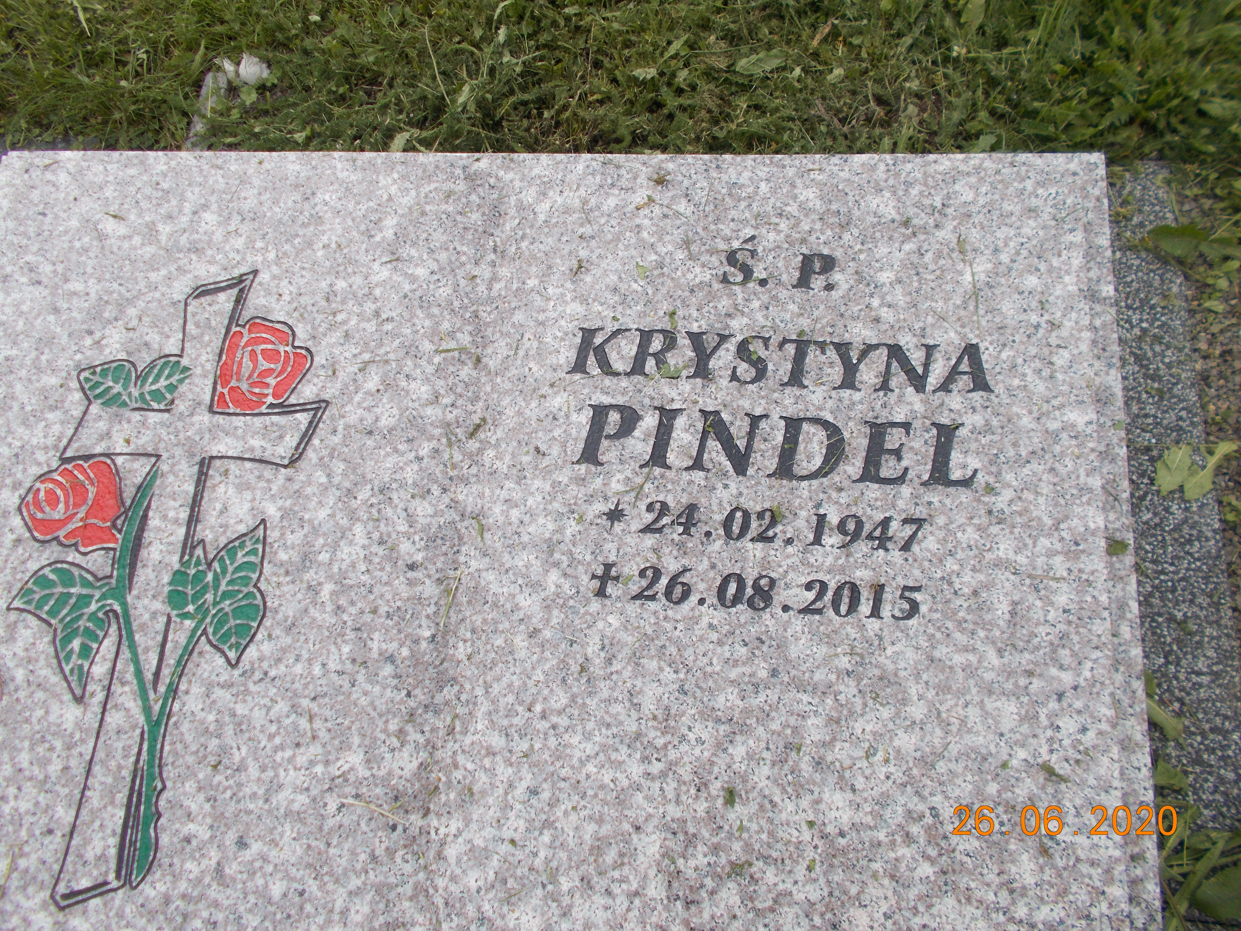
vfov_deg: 53.1
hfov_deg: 67.3
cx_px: 620
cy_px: 466
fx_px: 932
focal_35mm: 26
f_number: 8
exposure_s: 1/125
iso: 80
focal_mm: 4.6
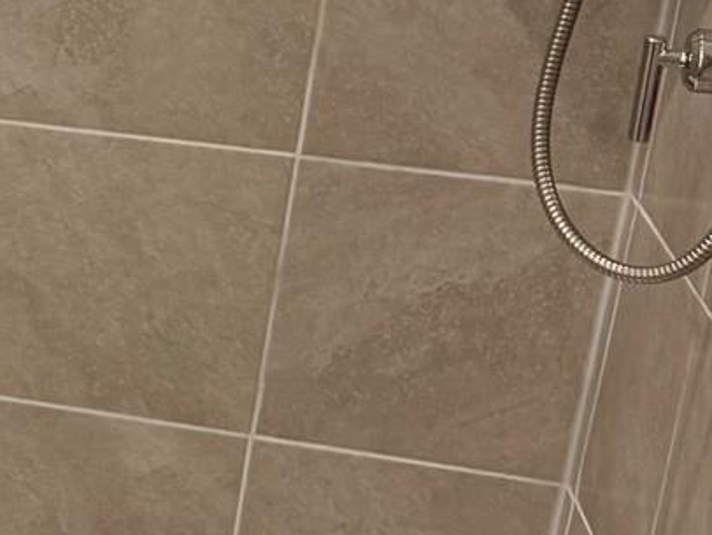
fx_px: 2490
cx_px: -1068
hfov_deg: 12.3
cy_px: 67
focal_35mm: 121
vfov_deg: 12.2
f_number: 1.78
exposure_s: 1/120
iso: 80
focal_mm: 6.76
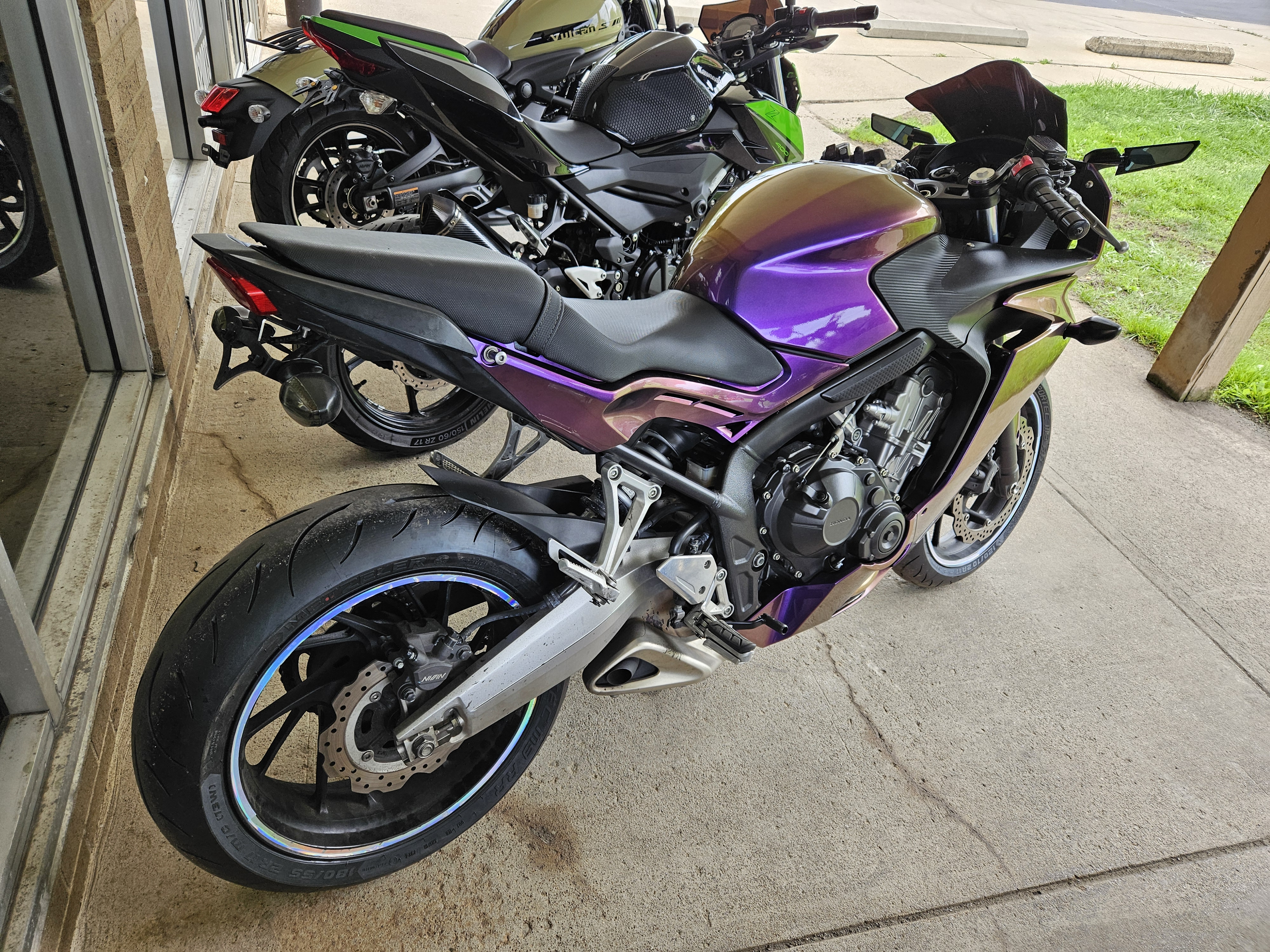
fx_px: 844
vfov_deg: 58.9
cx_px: 635
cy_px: 476
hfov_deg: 73.9
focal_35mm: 23
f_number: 1.8
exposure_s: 1/180
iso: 40
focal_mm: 5.4
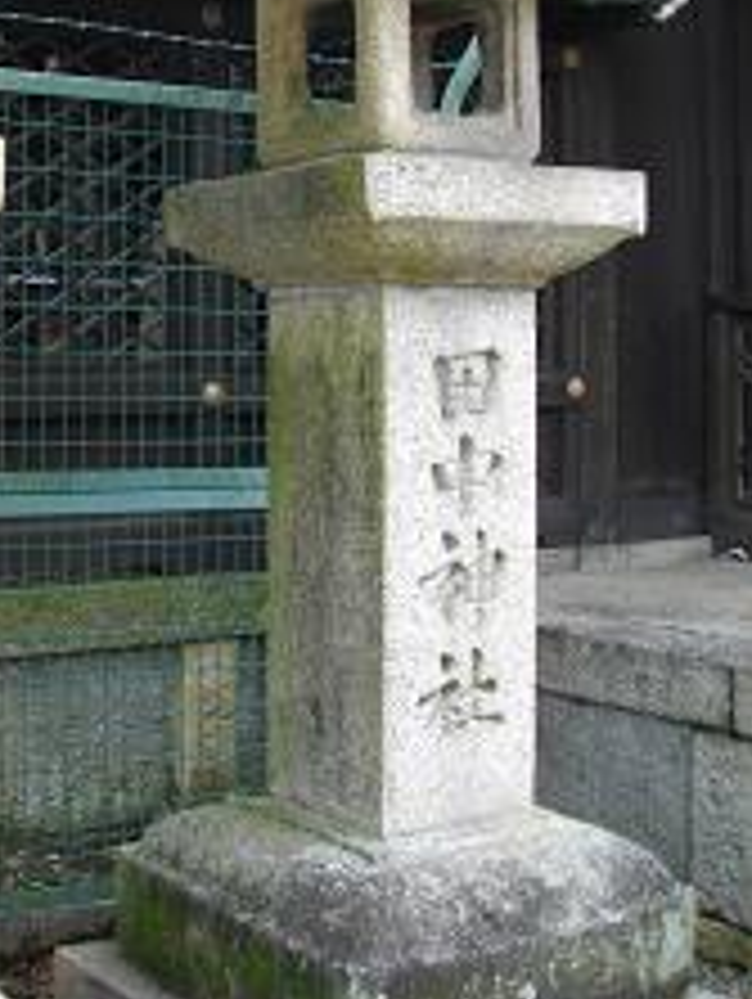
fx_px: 1619
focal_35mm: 56
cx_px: 99
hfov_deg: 25.5
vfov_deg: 34.1
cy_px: 367
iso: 173
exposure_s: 1/125
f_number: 2.9
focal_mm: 5.7
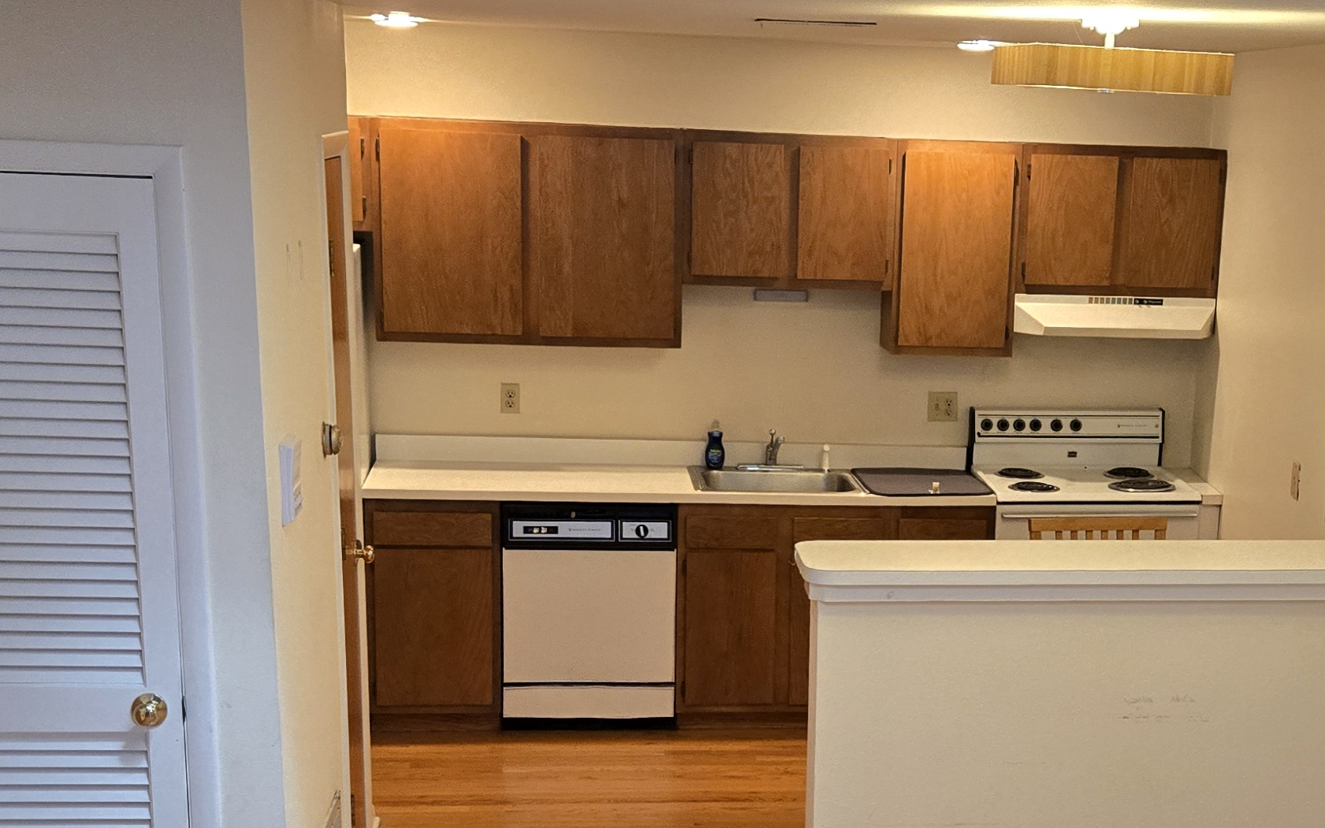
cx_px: 893
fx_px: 2095
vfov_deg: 22.1
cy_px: 637
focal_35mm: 58
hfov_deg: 34.7
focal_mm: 5.4
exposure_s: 1/120
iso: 500
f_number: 1.8
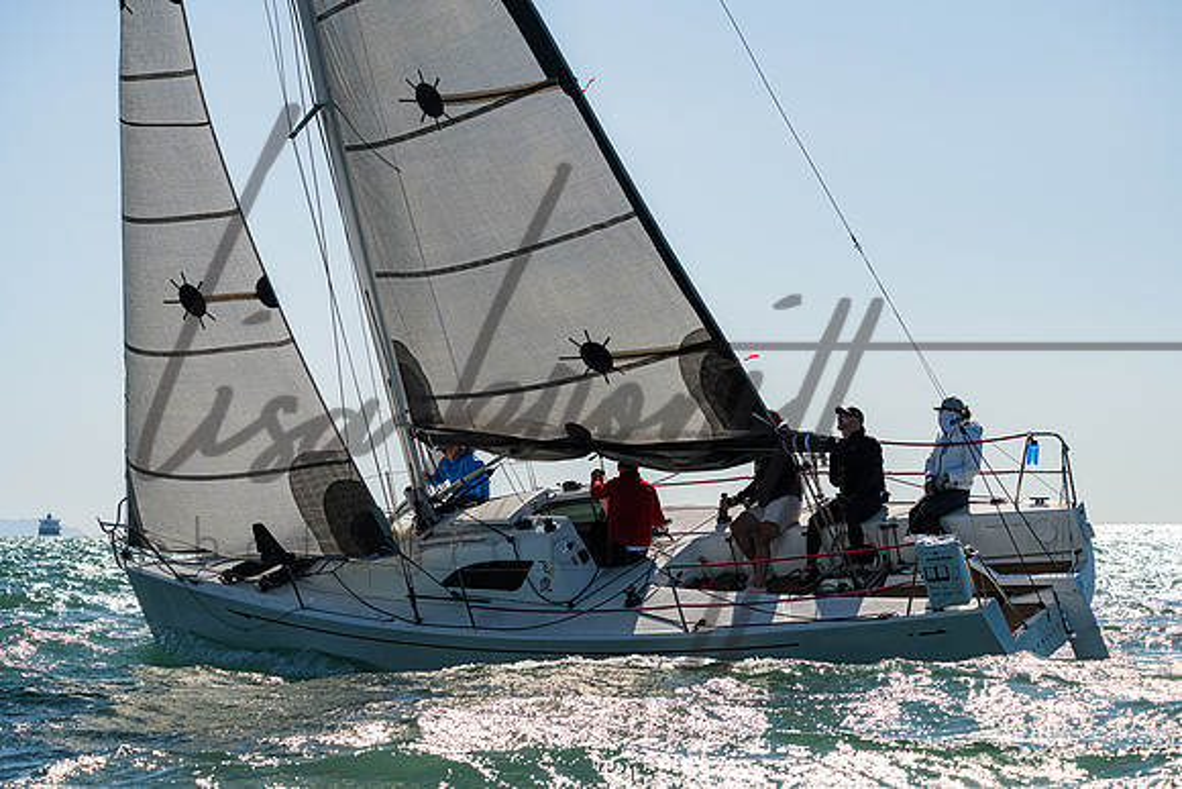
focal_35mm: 100
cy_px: 394
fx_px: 3284
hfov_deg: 20.4
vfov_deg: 13.7
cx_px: 591
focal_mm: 100
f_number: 8
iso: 400
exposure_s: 1/2500
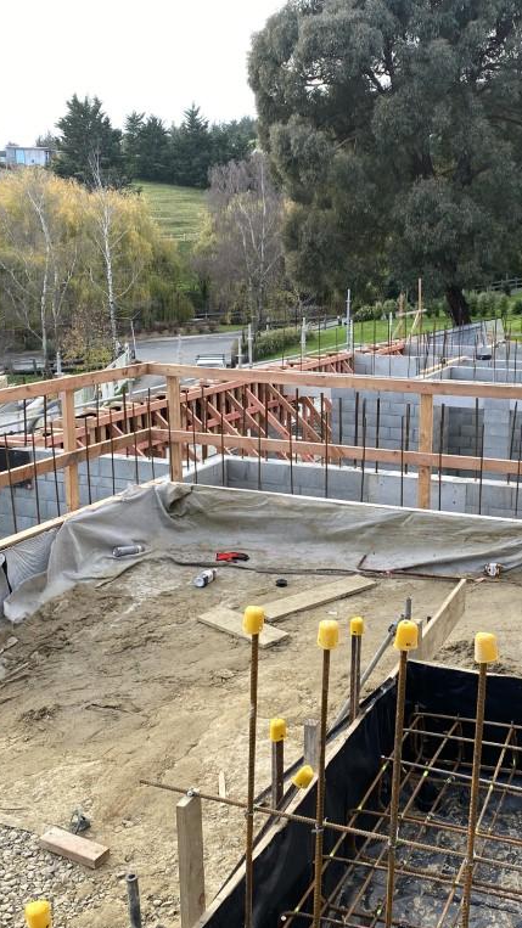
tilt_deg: -13.9
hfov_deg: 30.8
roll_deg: -0.5
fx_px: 935
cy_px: 466
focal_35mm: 38
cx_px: 375
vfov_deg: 52.8
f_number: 1.8
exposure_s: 1/241
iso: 32
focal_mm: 4.25
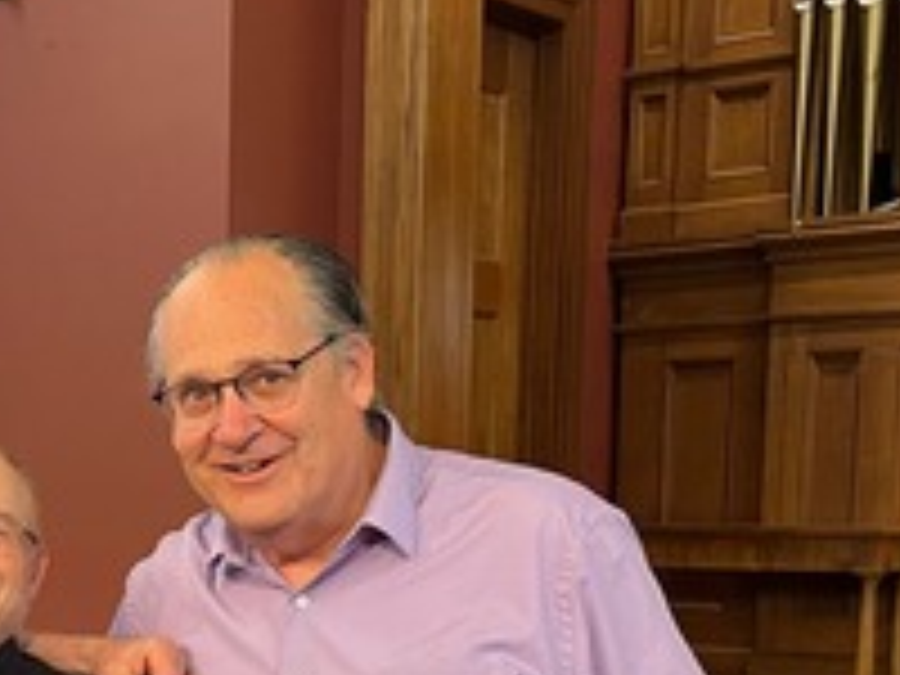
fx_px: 2028
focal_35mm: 78
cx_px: -166
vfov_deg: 18.2
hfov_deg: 23.0
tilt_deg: -6.8
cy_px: 738
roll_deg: -0.1
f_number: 1.6
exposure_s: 1/60
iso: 200
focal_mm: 5.1
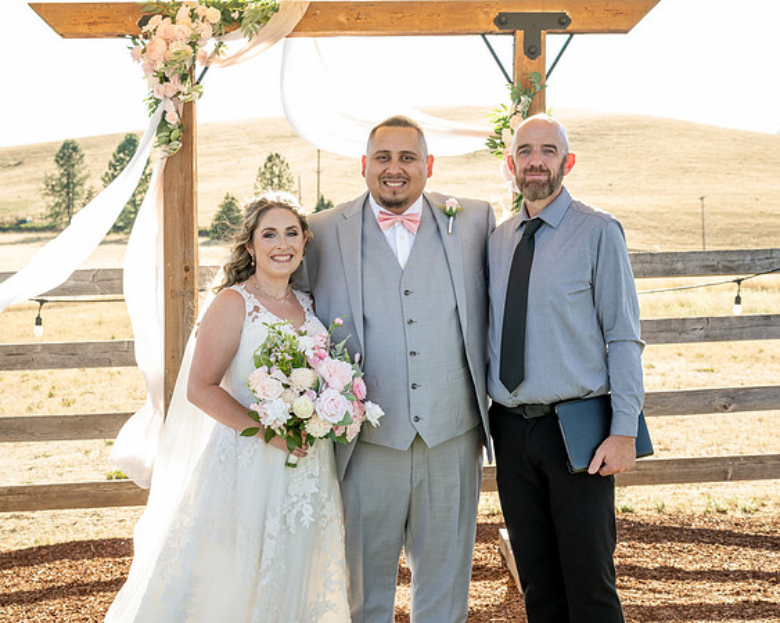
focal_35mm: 62
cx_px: 378
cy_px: 312
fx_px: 1436
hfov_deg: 30.4
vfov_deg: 24.5
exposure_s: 1/320
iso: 640
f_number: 7.1
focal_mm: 54
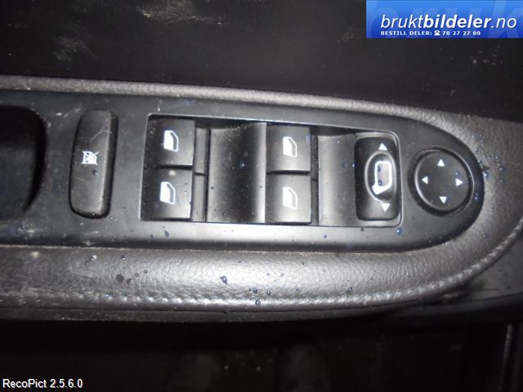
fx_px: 393
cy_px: 196
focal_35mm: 26
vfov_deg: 53.1
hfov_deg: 67.3
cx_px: 262
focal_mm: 4.6
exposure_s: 1/30
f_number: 11.5
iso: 400
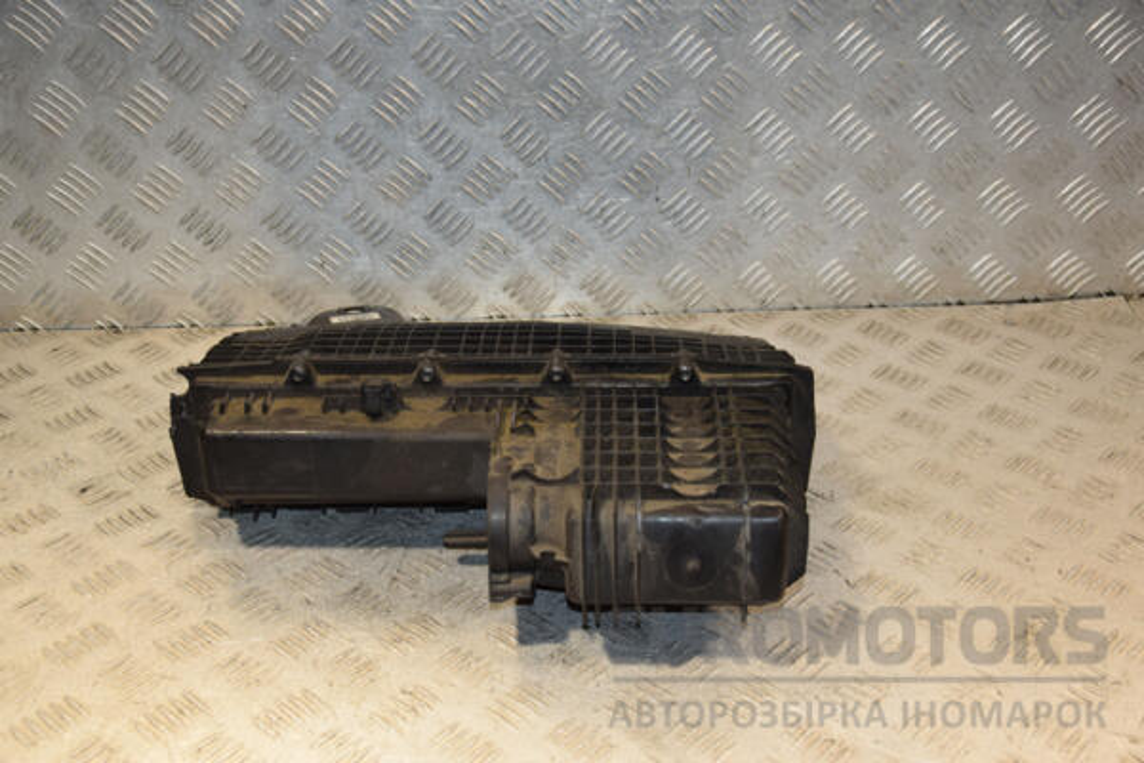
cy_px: 382
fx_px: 1525
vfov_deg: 28.1
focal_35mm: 48
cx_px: 572
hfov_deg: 41.1
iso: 800
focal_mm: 32
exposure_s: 1/200
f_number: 5.6
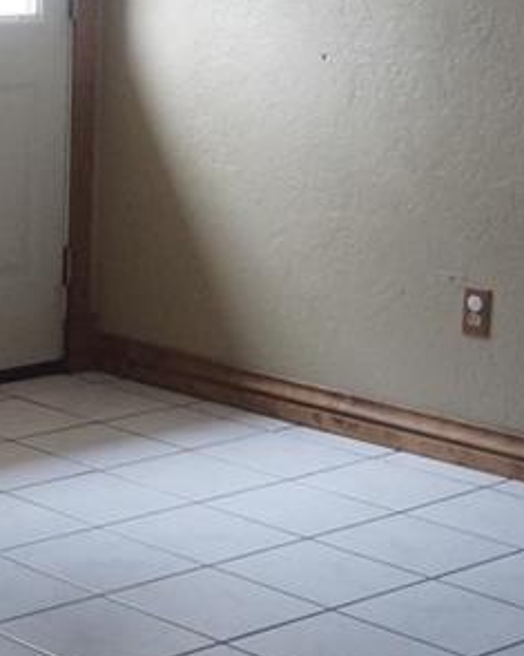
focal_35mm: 98
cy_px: 212
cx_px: -430
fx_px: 1901
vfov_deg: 19.5
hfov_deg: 13.9
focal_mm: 20
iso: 2500
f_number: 4
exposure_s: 1/160
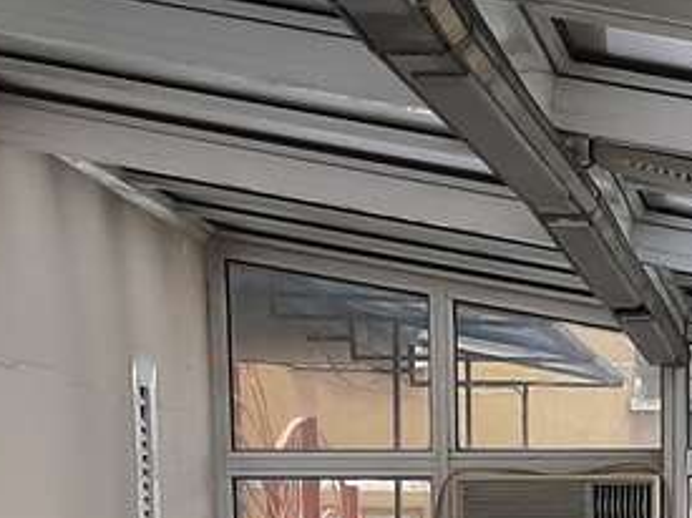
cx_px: 644
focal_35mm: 142
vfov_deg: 9.6
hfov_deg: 13.8
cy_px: 1125
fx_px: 2837
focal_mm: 3.93
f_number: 1.7
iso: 40
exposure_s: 1/487
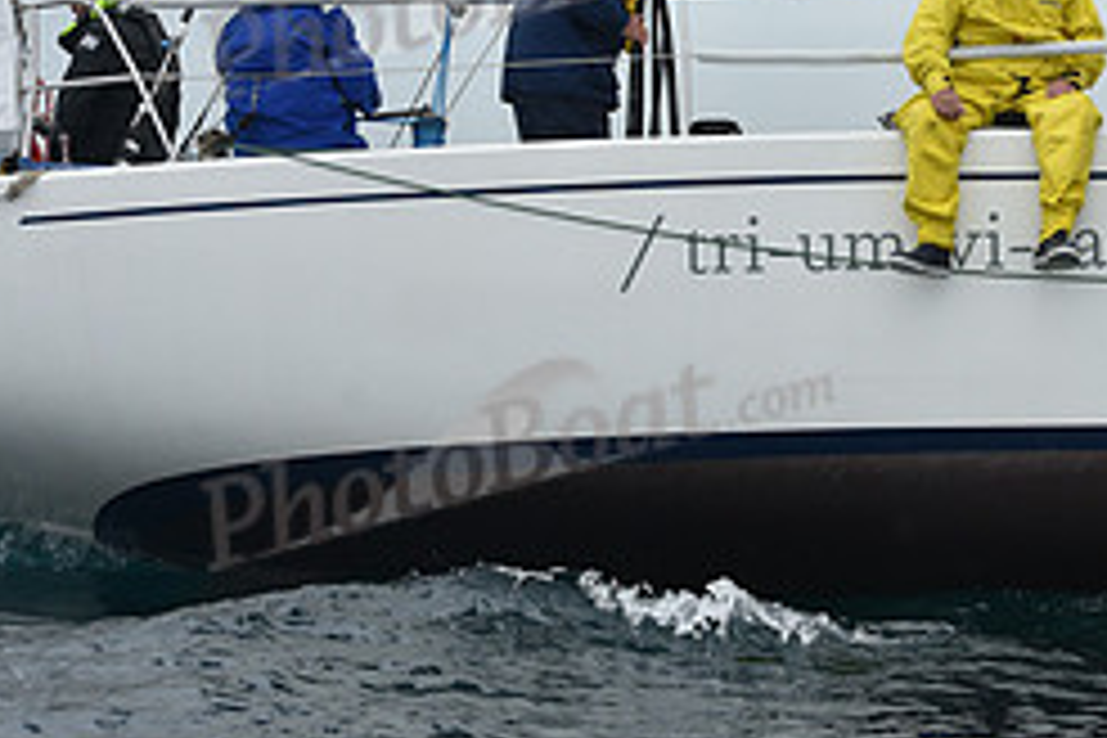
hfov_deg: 12.3
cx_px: 1071
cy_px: 155
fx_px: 5073
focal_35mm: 165
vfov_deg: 8.3
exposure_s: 1/800
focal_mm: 70
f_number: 7.1
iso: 250
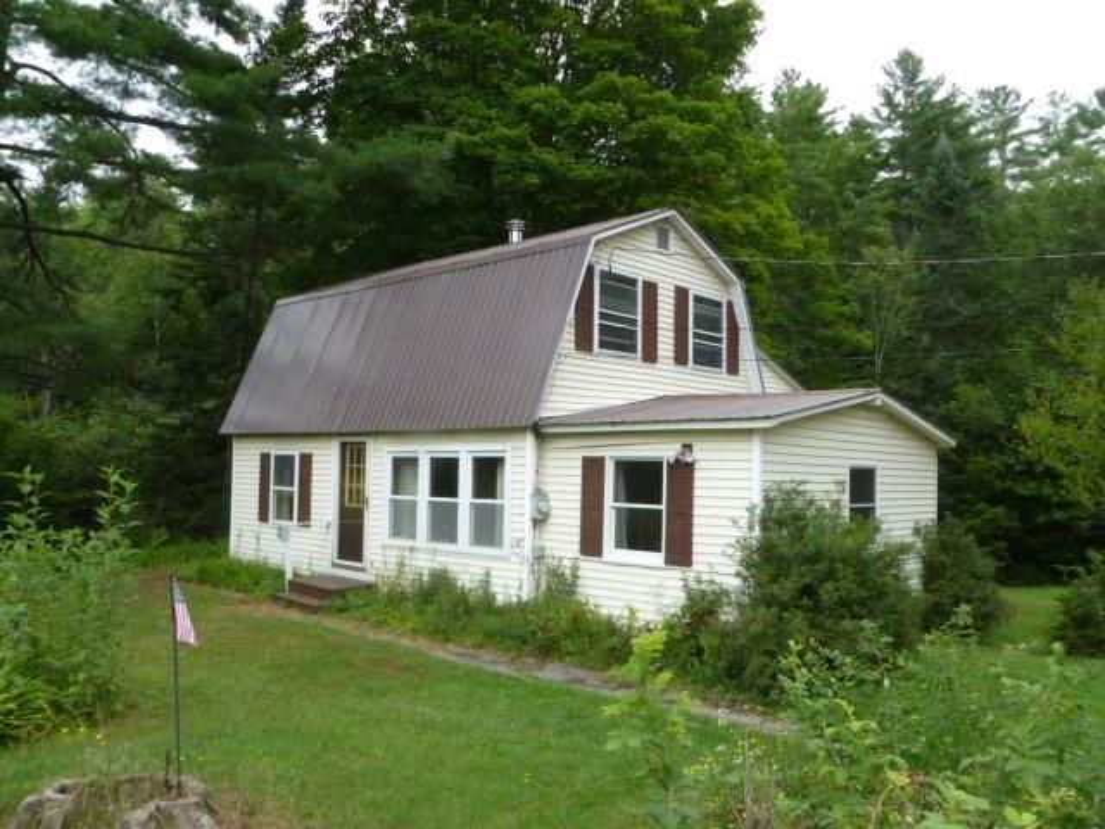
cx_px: 552
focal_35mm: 28
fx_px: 894
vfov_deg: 49.7
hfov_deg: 63.4
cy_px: 414
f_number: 3.3
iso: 400
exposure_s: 1/1000
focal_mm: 5
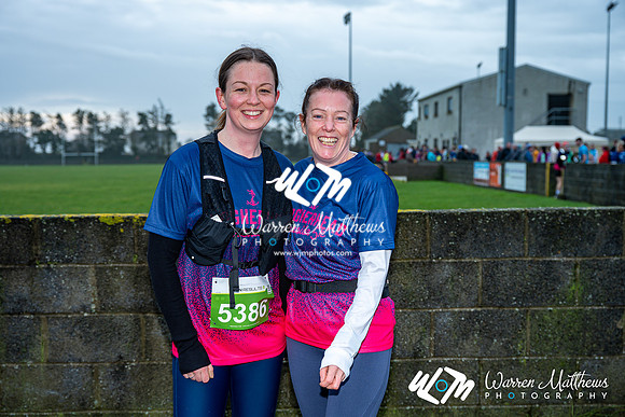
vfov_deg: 31.2
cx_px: 312
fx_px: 747
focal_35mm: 43
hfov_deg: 45.4
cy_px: 208
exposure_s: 1/320
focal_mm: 43
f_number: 4
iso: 100
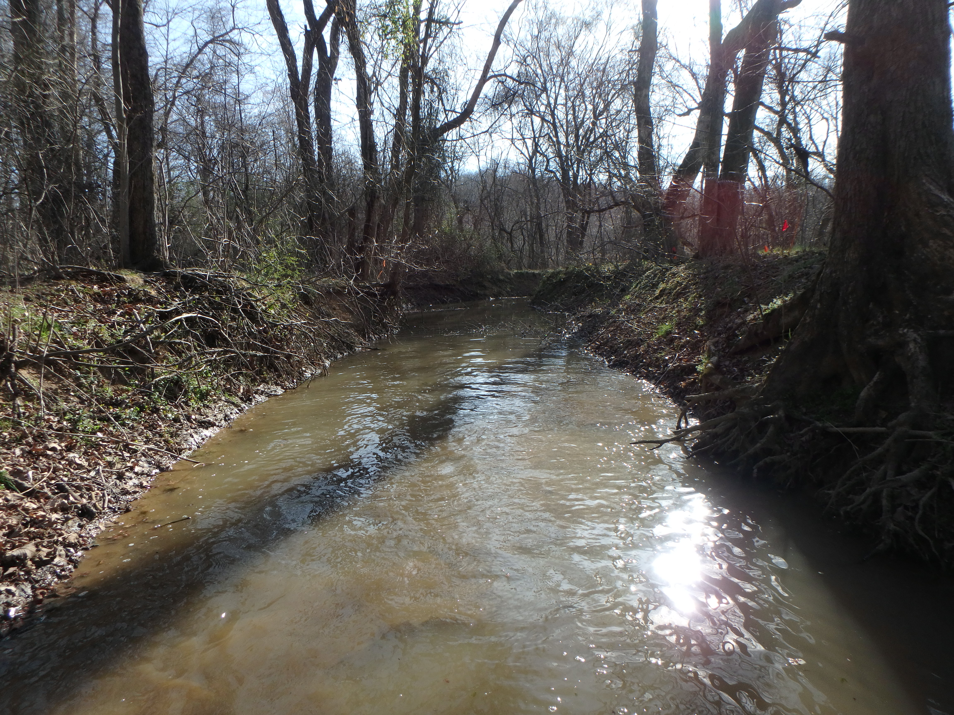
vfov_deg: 63.4
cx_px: 477
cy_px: 358
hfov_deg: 79.0
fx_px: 579
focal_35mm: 21
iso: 125
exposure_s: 1/500
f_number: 3.5
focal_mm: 3.7
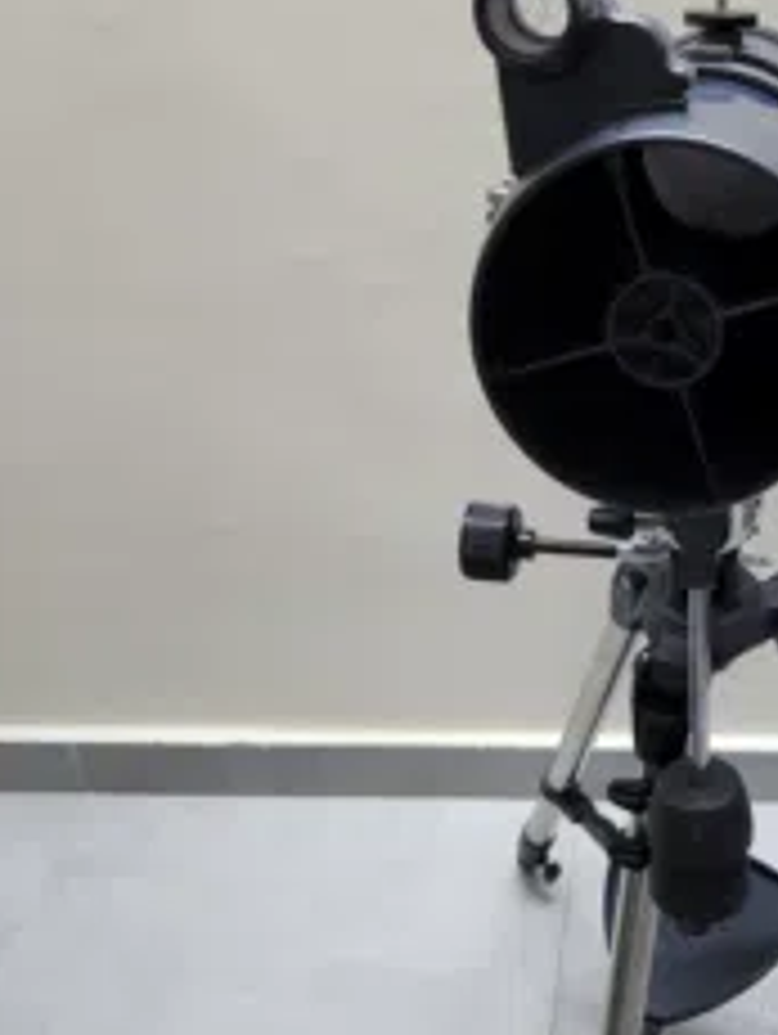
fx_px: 1196
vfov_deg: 46.8
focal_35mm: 40
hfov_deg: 34.5
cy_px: 518
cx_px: 661
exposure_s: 1/33.3
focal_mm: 5.4
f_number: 1.8
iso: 640
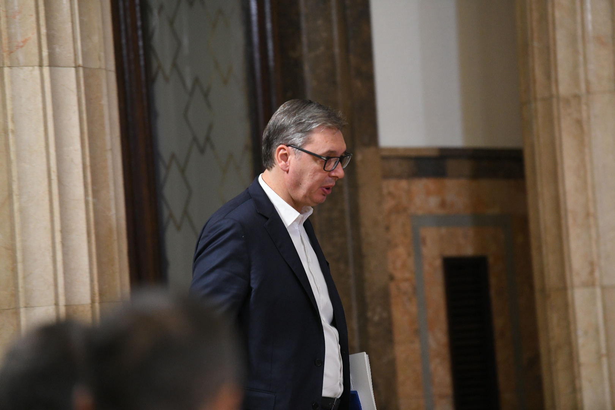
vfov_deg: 8.3
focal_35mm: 165
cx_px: 308
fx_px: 2819
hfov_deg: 12.5
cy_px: 205
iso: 3200
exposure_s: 1/200
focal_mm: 165
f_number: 3.2
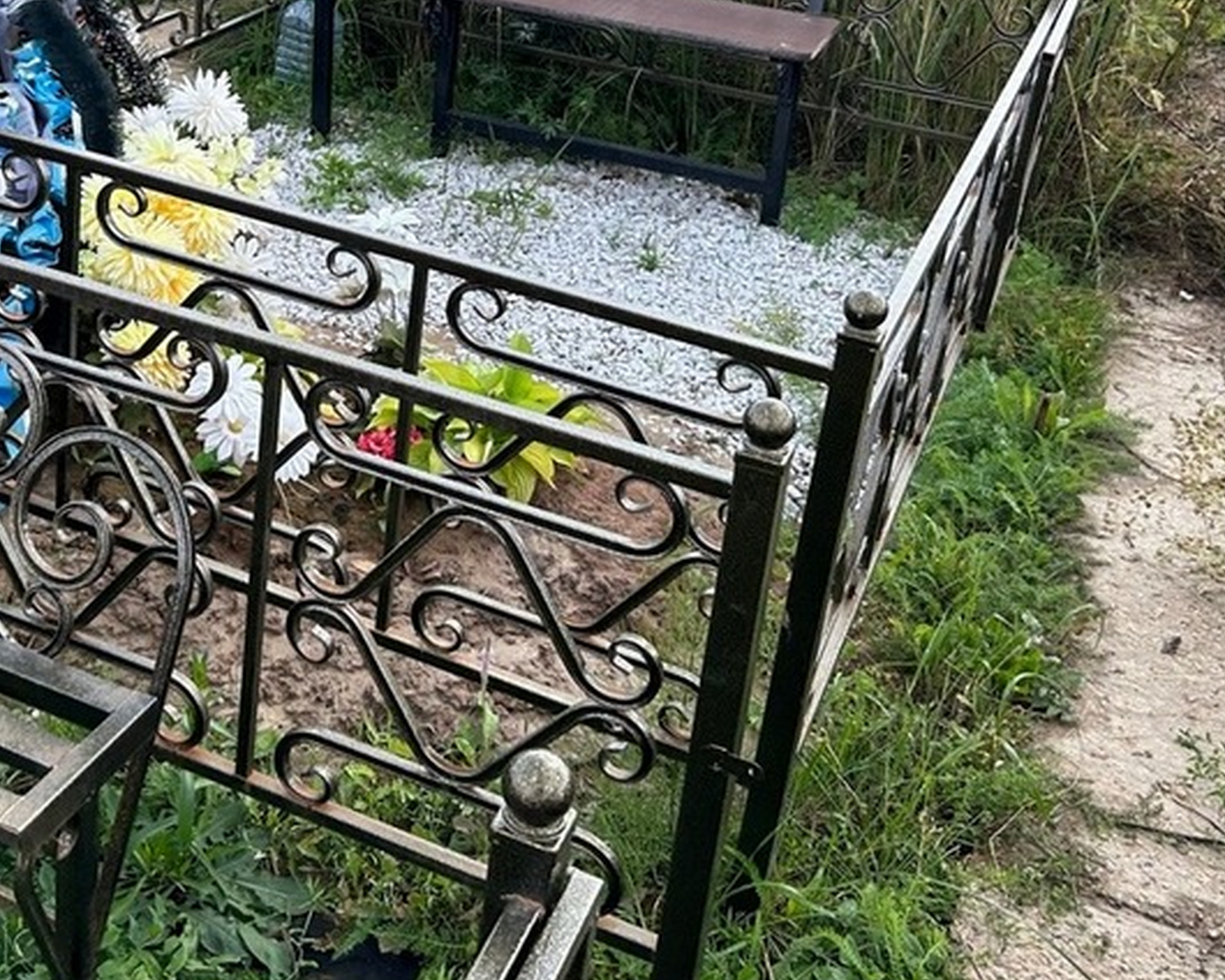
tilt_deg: -24.1
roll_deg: -2.4
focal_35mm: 49
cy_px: 196
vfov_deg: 30.1
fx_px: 1777
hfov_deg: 37.6
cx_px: 404
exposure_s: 1/692
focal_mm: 5.7
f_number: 1.5
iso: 50
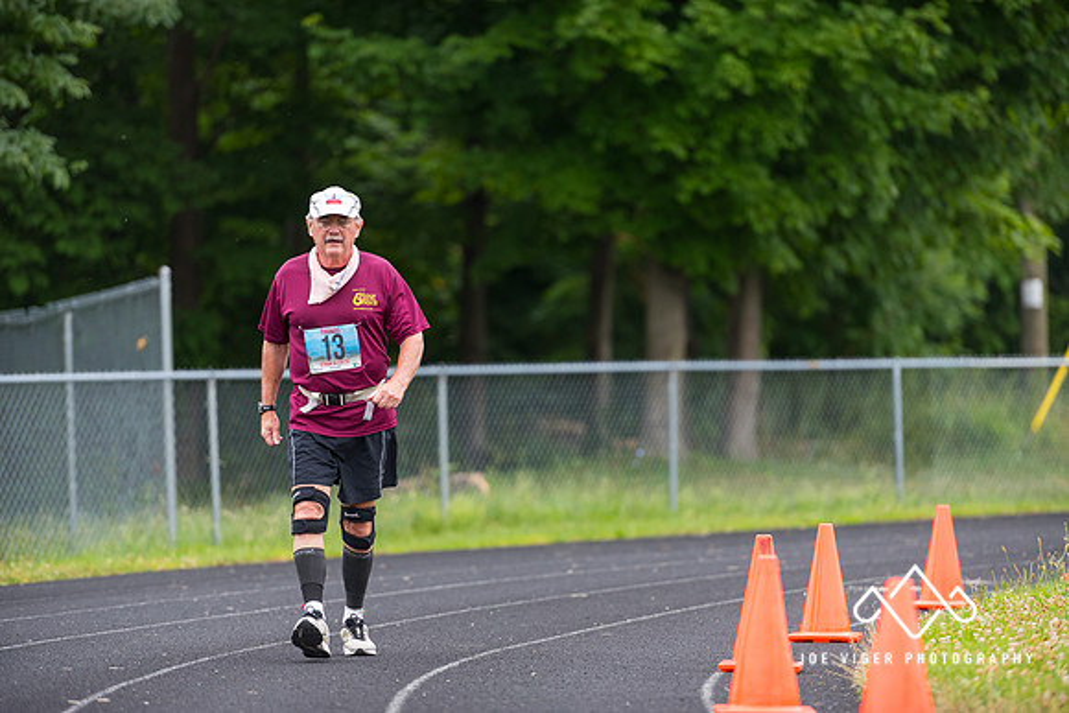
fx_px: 5940
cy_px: 356
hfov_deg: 10.3
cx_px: 534
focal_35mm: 200
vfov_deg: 6.9
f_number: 2.8
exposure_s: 1/1600
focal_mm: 200
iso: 800
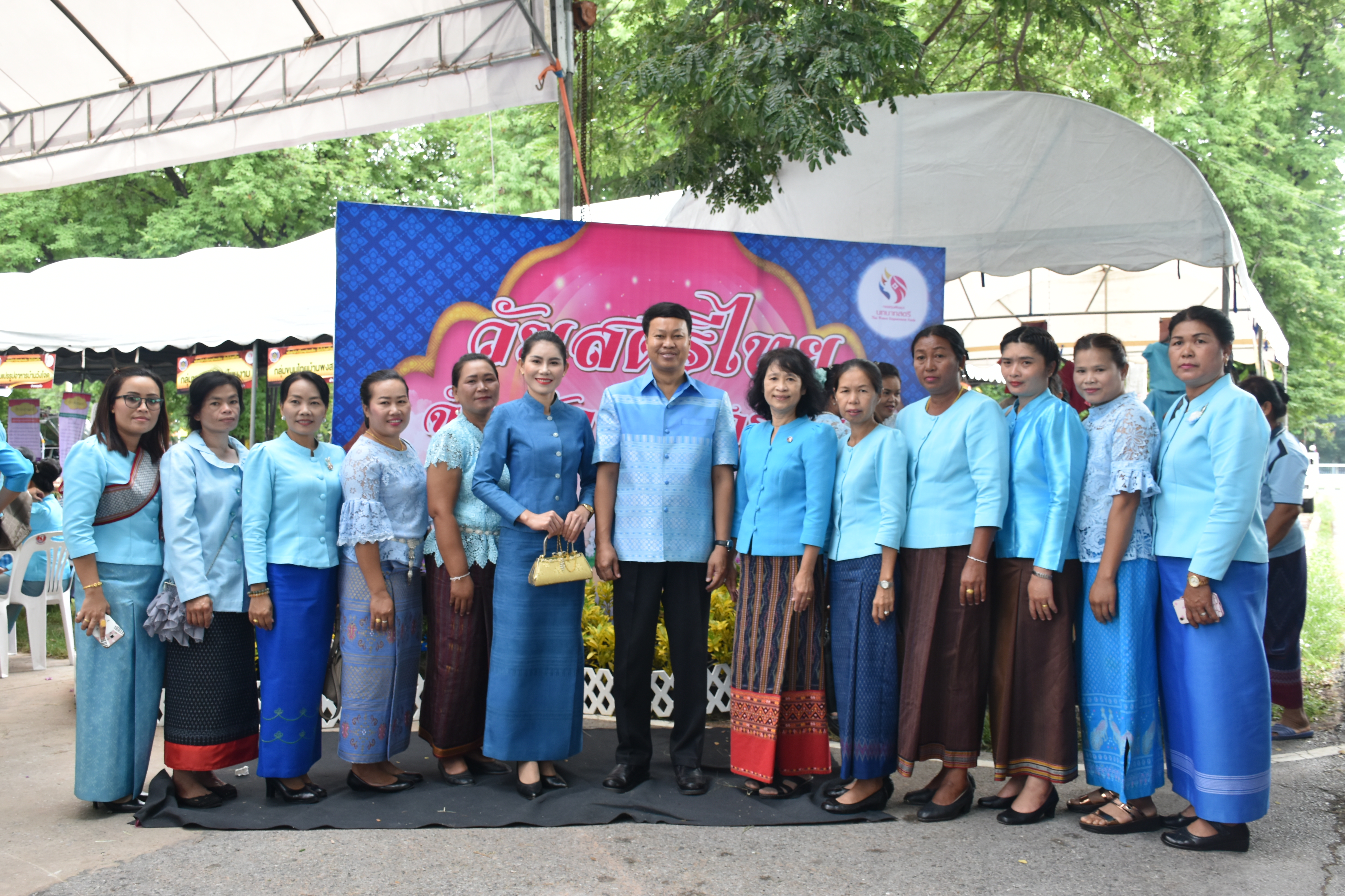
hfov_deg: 57.2
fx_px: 1233
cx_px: 672
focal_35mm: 33
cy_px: 448
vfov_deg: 40.0
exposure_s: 1/125
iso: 400
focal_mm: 22
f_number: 5.6
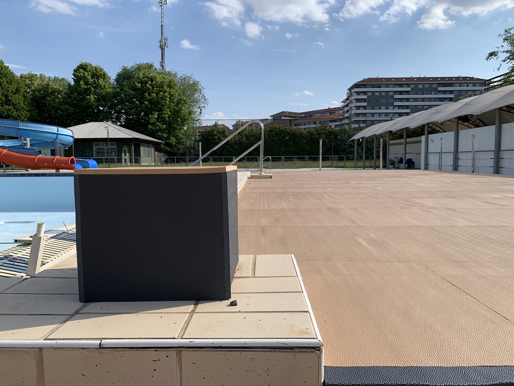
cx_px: 257
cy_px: 193
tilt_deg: -4.3
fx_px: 386
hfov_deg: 67.3
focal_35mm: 26
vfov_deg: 53.1
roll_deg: +0.1
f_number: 1.8
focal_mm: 4.25
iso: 25
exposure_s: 1/2681
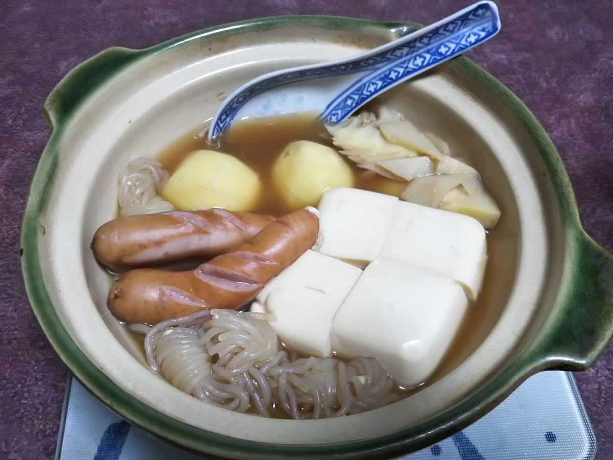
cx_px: 306
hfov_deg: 60.0
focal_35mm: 30
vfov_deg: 46.8
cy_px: 230
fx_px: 531
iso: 125
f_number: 2.2
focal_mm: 4
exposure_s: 1/30
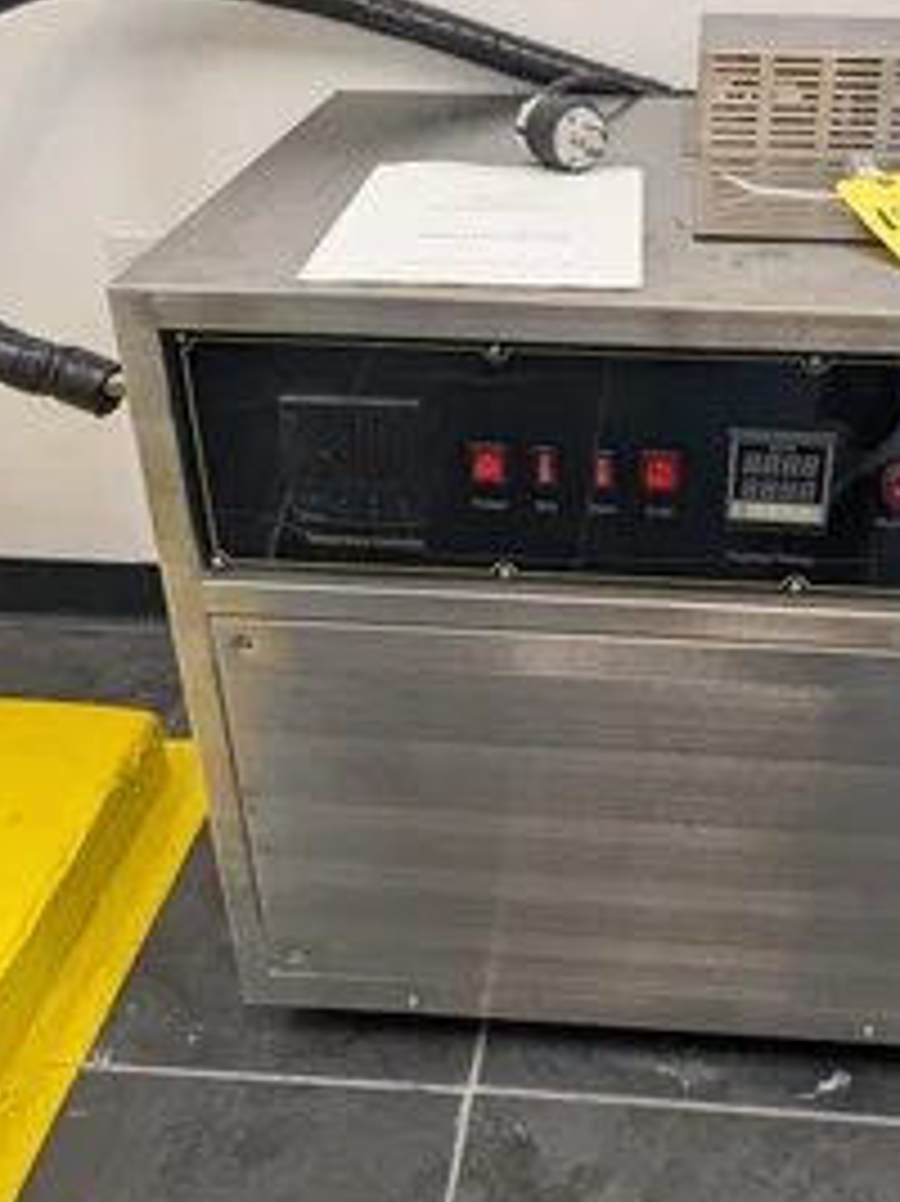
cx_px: 628
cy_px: 540
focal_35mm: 36
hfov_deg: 39.0
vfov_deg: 51.3
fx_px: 1249
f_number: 1.68
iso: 175
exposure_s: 1/120
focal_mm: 6.9
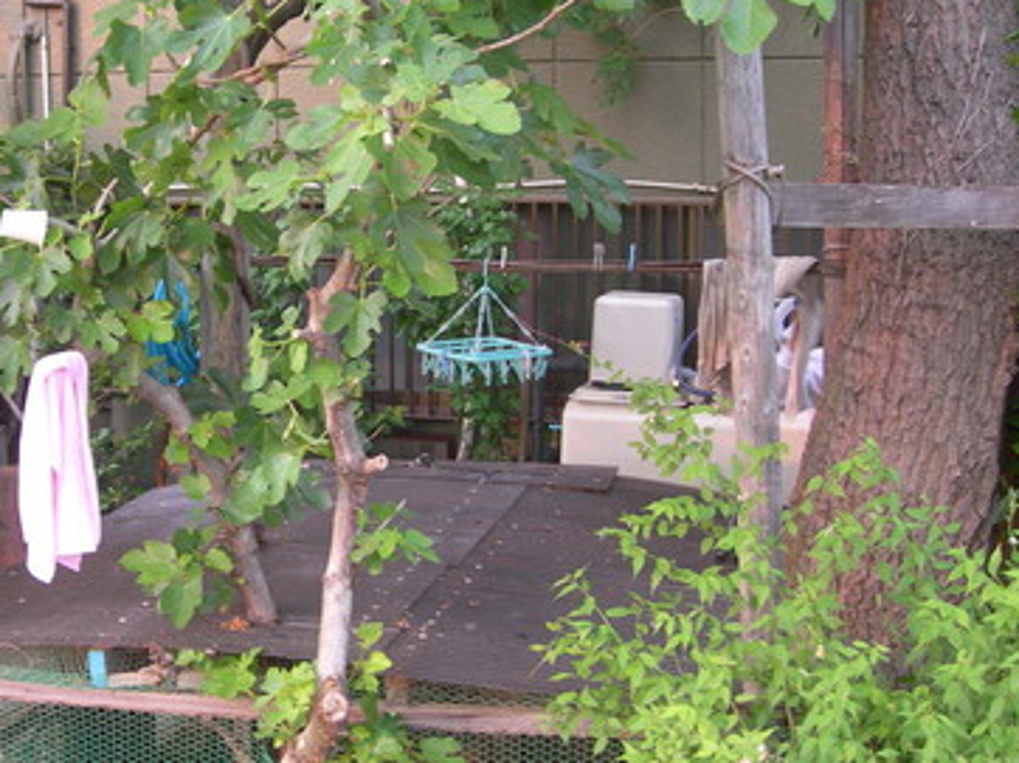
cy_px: 366
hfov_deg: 30.3
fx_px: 1853
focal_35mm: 63
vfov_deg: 23.3
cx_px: 284
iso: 50
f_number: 2.8
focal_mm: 7.8
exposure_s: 1/20.4
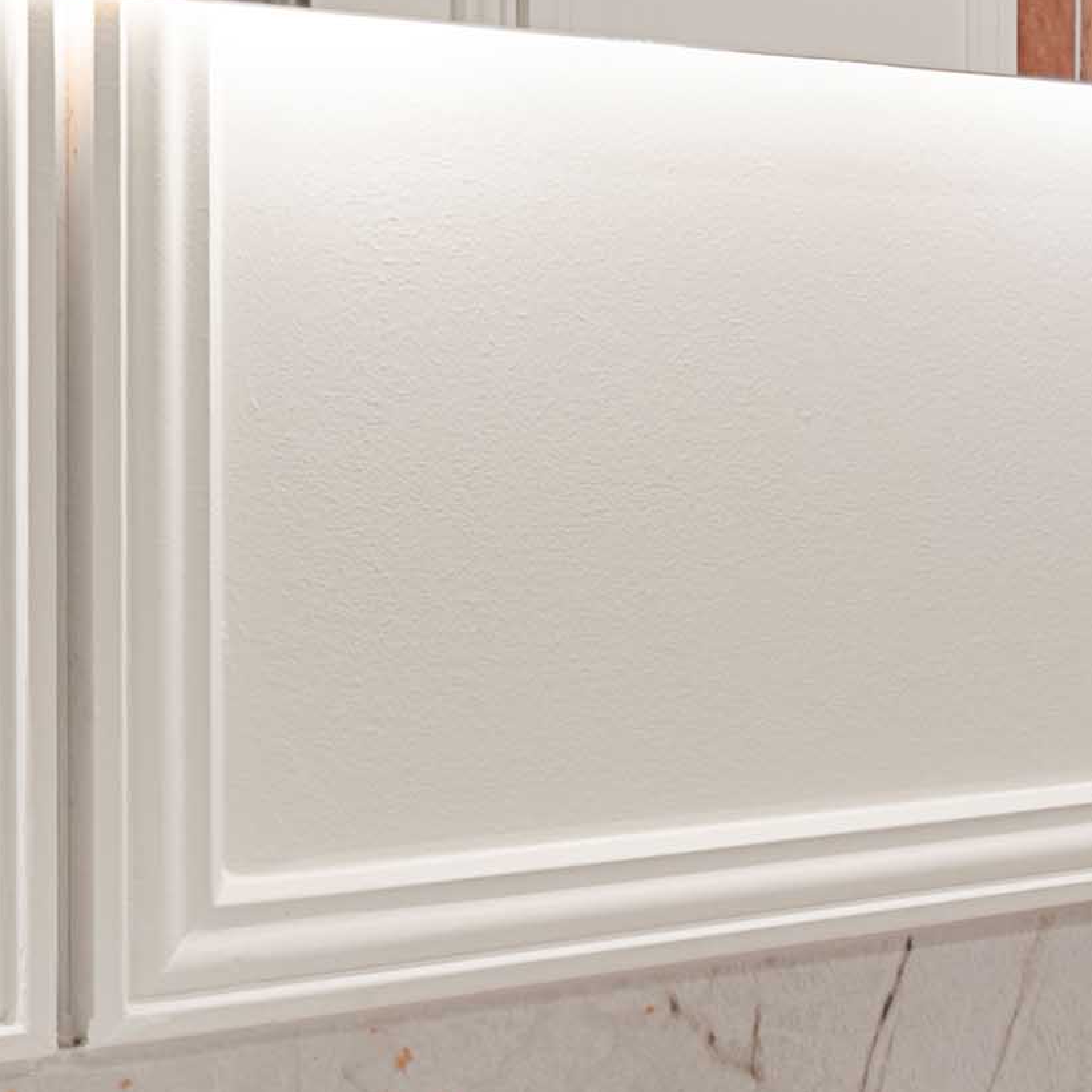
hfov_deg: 16.4
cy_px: 557
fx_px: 3105
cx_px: 2016
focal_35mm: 87
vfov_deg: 19.9
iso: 100
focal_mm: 12
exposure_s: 1/2.5
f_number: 8
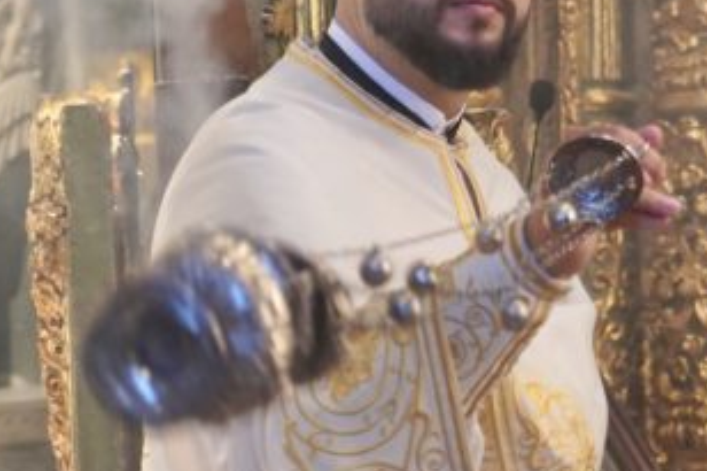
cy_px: 463
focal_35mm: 163
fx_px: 3199
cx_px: 117
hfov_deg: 12.5
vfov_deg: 8.4
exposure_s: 1/160
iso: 4000
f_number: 4
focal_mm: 49
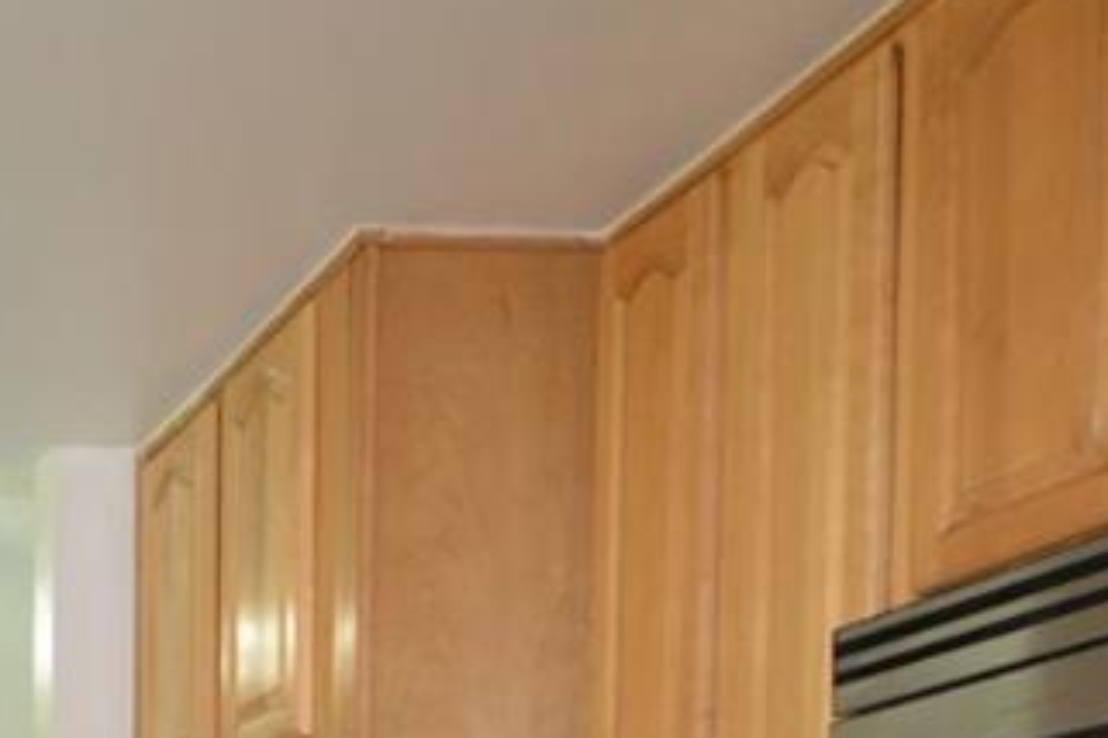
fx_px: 2154
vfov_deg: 17.0
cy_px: 1205
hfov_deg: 24.7
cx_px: -373
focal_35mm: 70
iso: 360
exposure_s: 1/60
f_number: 4
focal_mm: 10
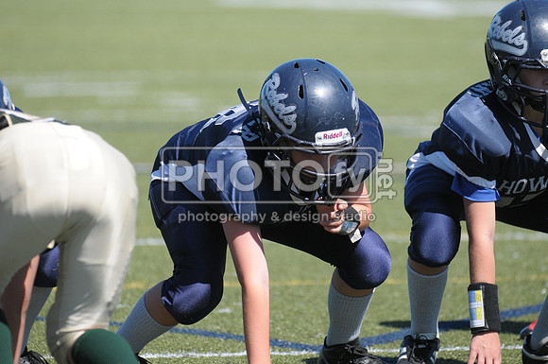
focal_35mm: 435
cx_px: 274
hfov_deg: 4.7
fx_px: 6612
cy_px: 182
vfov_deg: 3.2
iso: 640
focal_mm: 290
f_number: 4
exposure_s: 1/3200
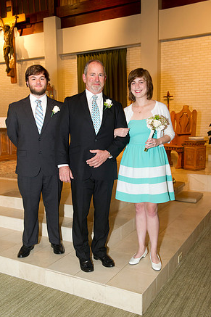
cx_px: 105
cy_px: 160
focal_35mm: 36
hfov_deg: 36.8
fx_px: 317
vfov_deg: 53.1
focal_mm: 35
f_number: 5.6
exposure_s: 1/100
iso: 1600
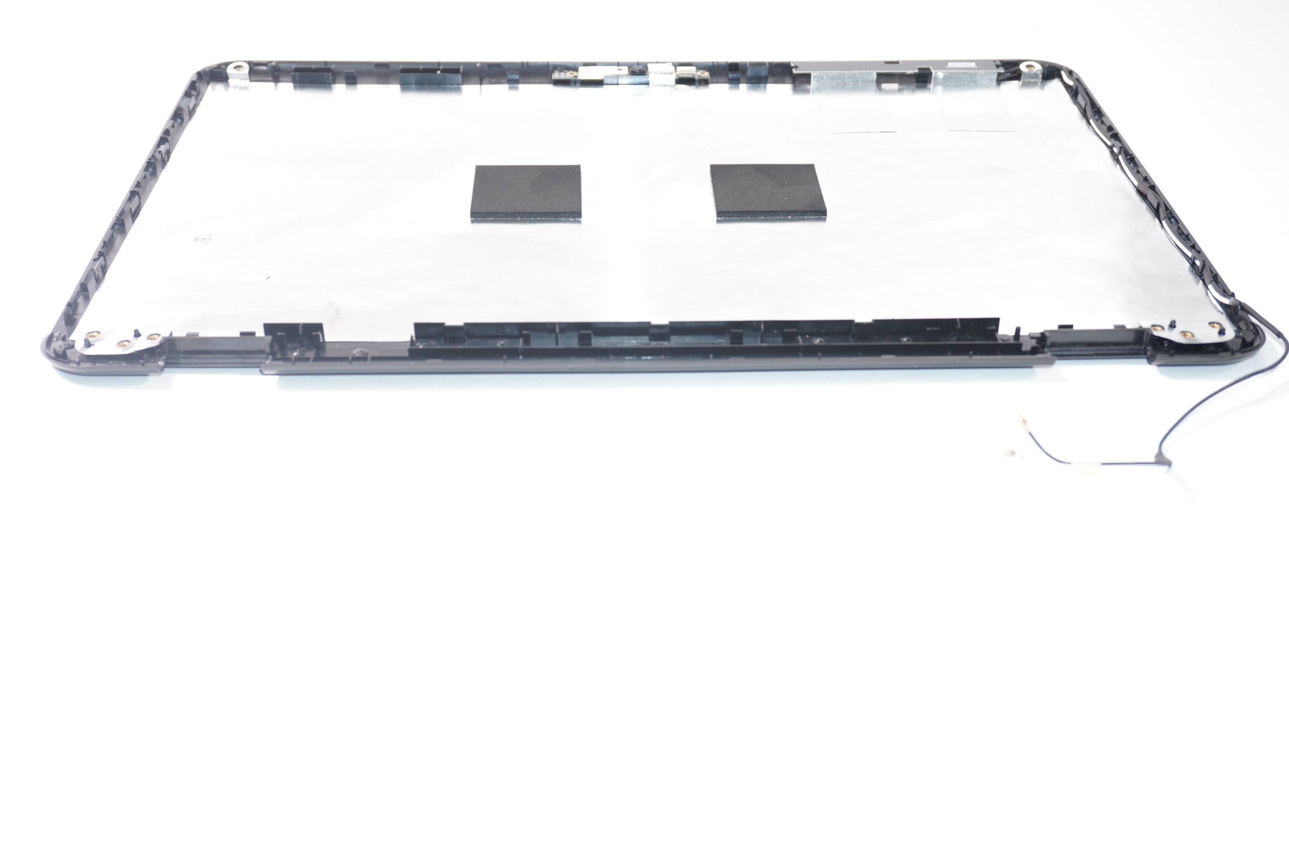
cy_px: 428
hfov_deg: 49.6
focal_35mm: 39
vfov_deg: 34.1
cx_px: 644
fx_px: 1395
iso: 640
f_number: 5.6
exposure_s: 1/80
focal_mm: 26
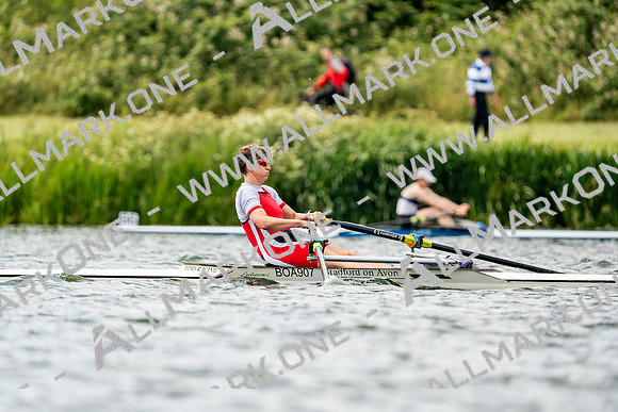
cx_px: 309
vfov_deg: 2.8
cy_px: 206
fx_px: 8396
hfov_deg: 4.2
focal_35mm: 489
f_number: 6.3
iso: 400
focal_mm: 489
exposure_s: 1/2000
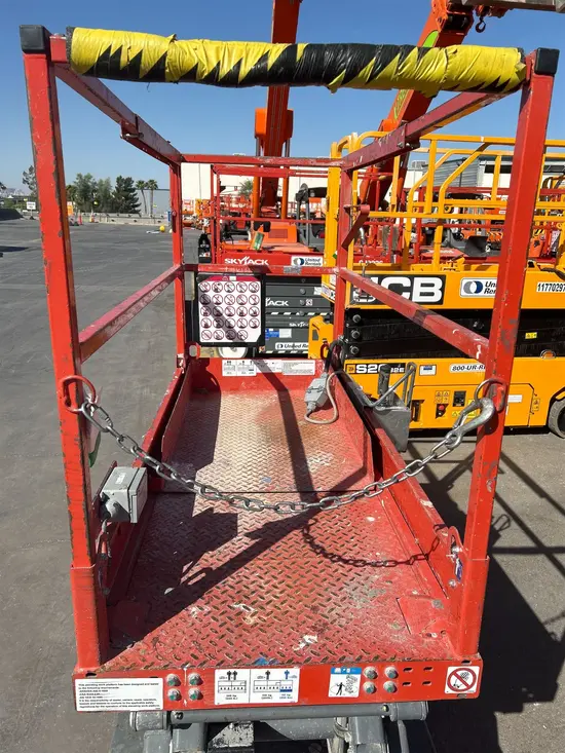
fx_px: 566
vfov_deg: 67.3
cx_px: 282
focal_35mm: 26
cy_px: 376
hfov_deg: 53.1
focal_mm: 5.7
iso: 50
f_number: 1.5
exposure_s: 1/5587
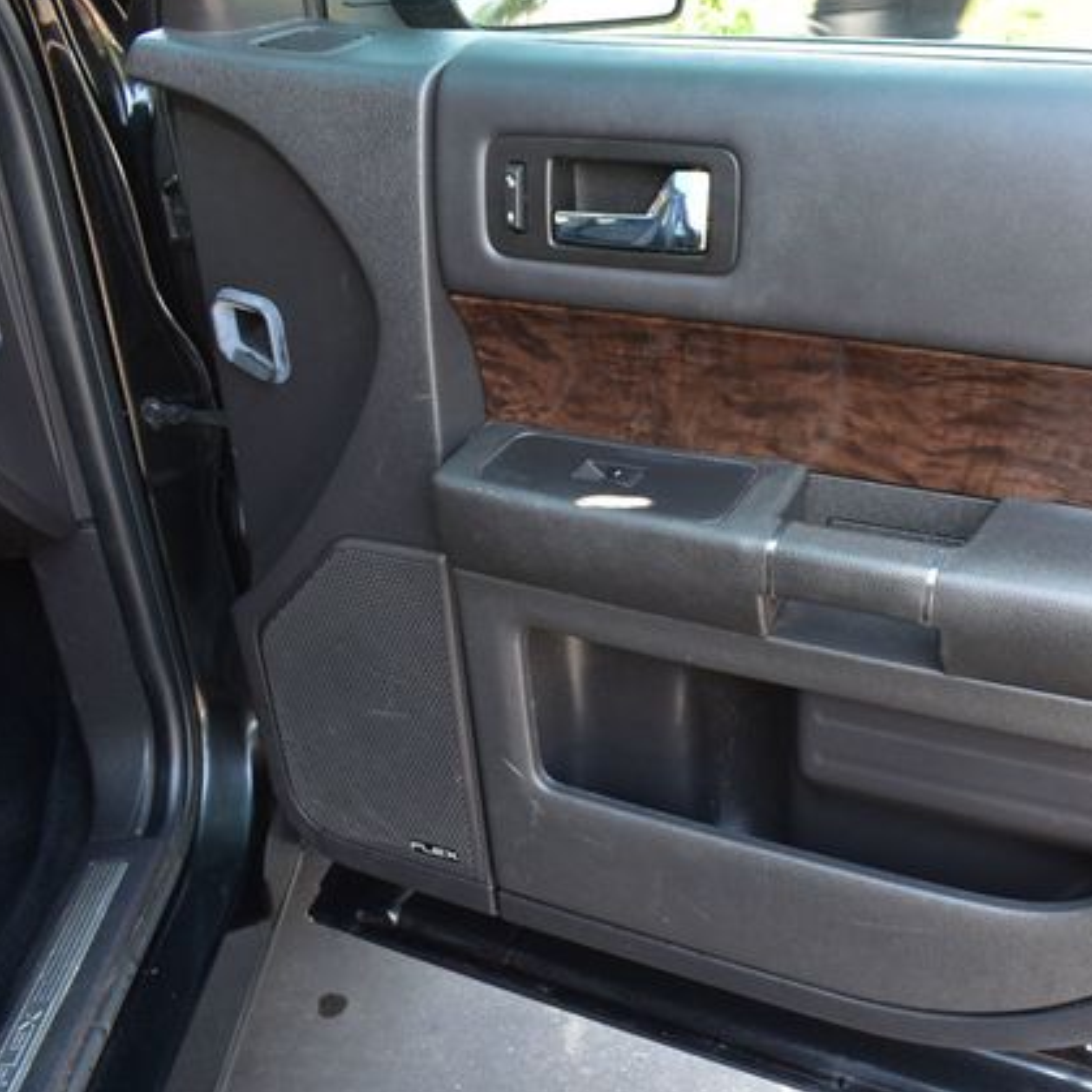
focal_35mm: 35
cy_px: 542
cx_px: 777
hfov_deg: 46.0
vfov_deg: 47.2
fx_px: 1249
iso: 400
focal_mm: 18
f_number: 7.1
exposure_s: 1/30
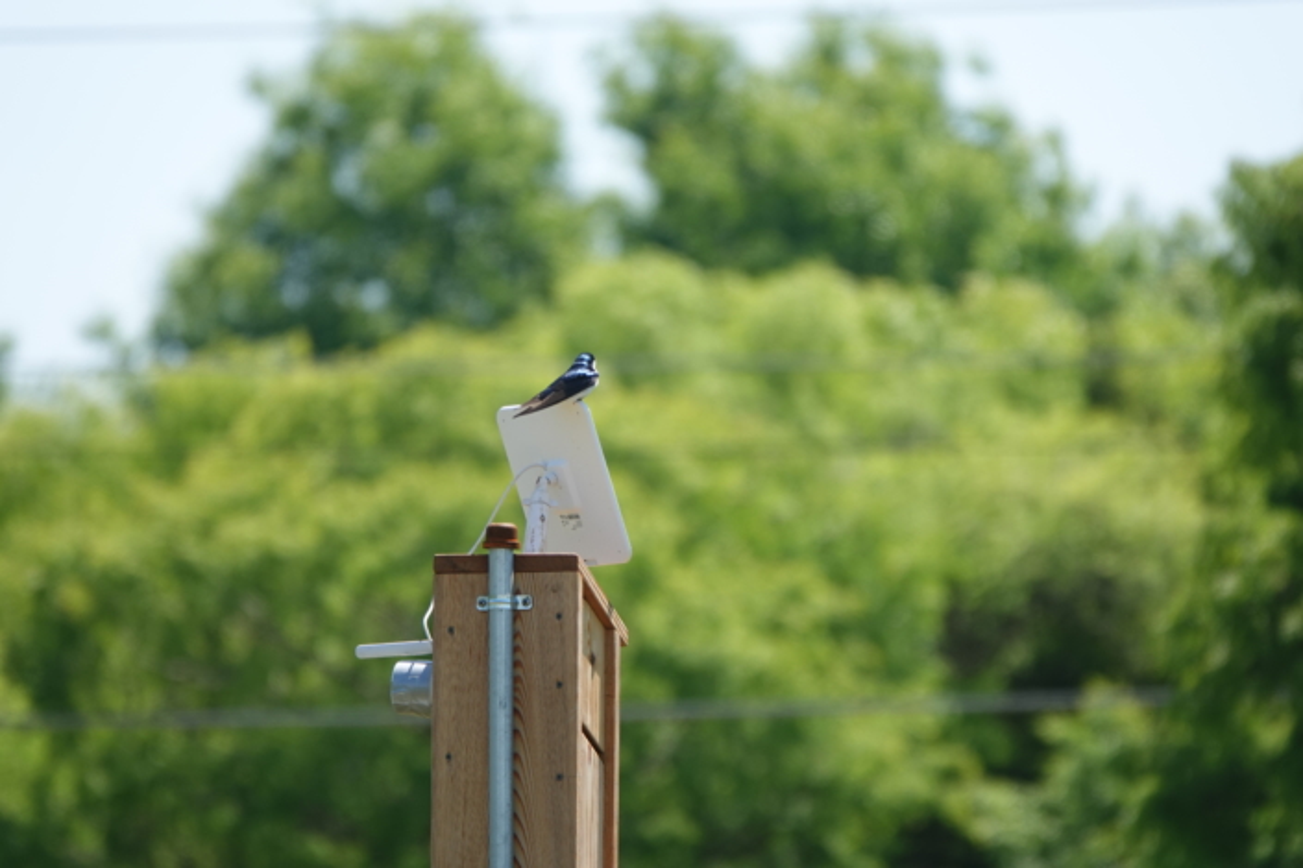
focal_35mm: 599
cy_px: 434
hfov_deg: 3.4
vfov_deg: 2.3
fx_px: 21679
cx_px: 652
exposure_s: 1/400
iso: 100
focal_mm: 219.76
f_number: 4
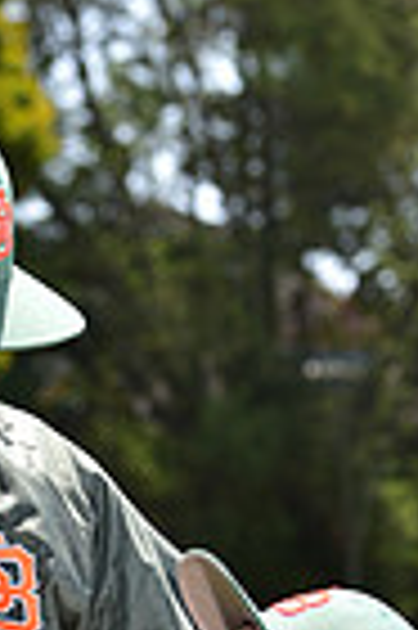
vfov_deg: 5.8
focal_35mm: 356
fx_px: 6215
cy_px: 792
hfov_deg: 3.8
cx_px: 16
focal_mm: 86
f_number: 5.6
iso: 80
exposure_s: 1/200
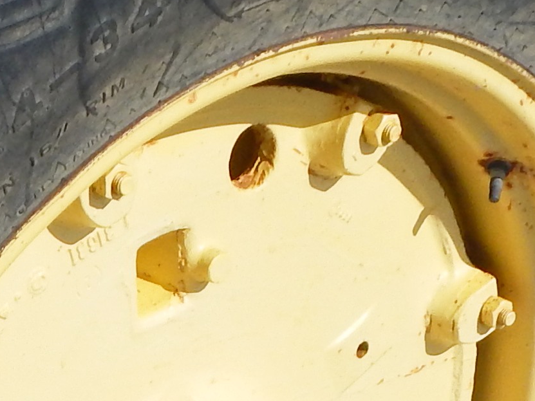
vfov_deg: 12.0
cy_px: 427
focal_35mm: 122
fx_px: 1885
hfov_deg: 15.8
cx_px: -17
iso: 125
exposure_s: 1/800
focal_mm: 4
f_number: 6
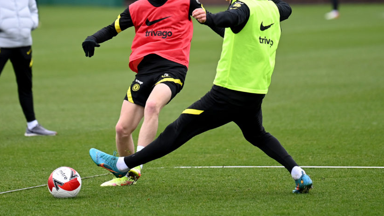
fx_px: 2638
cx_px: 165
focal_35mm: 259
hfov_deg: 8.3
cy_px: 60
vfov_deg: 4.7
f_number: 2.8
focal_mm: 200
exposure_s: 1/1600
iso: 1000
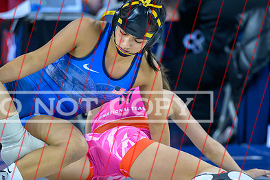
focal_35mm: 357
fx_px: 2677
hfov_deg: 5.8
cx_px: 117
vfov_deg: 3.8
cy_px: 139
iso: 2500
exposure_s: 1/800
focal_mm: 200
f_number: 2.8
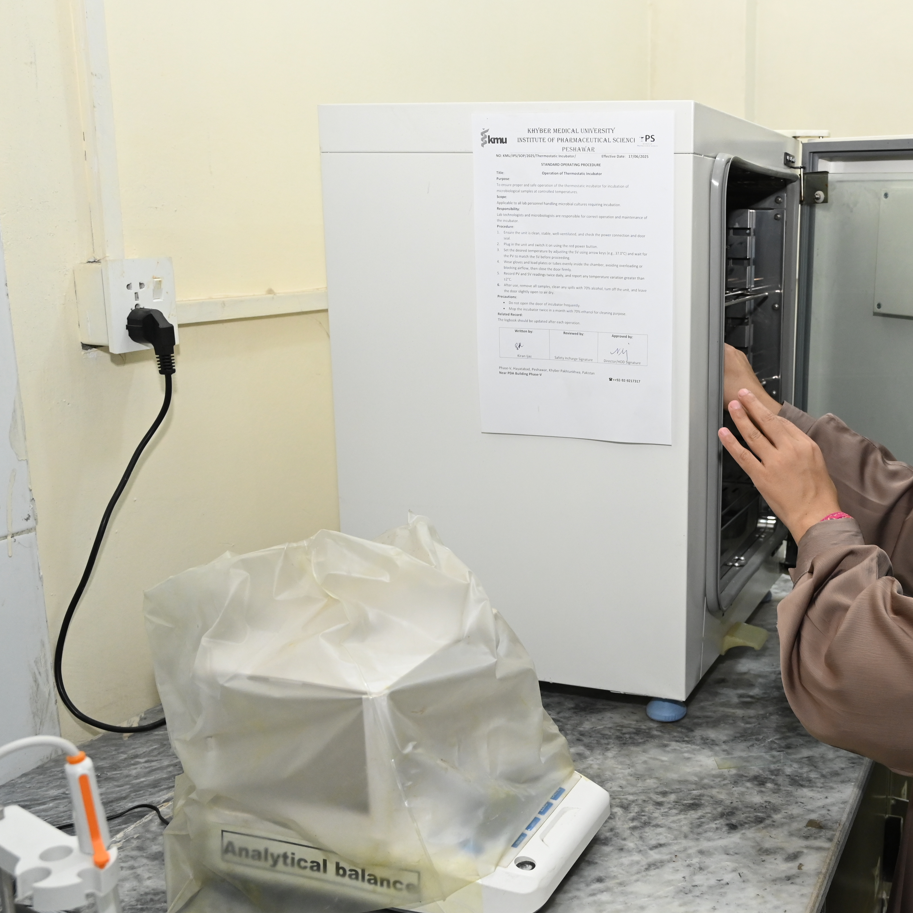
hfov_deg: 41.4
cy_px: 458
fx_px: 1155
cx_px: 721
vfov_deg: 43.1
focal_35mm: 39
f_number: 5.6
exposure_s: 1/200
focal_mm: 27.5
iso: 2500
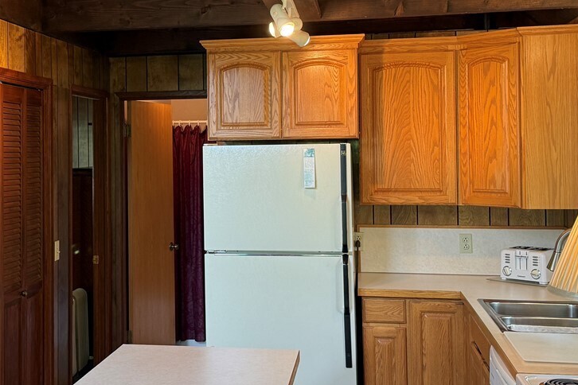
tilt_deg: +0.3
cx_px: 178
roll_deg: +0.2
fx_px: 883
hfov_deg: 35.8
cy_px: 133
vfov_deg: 24.5
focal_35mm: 55
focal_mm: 6.76
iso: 160
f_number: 1.78
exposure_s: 1/60
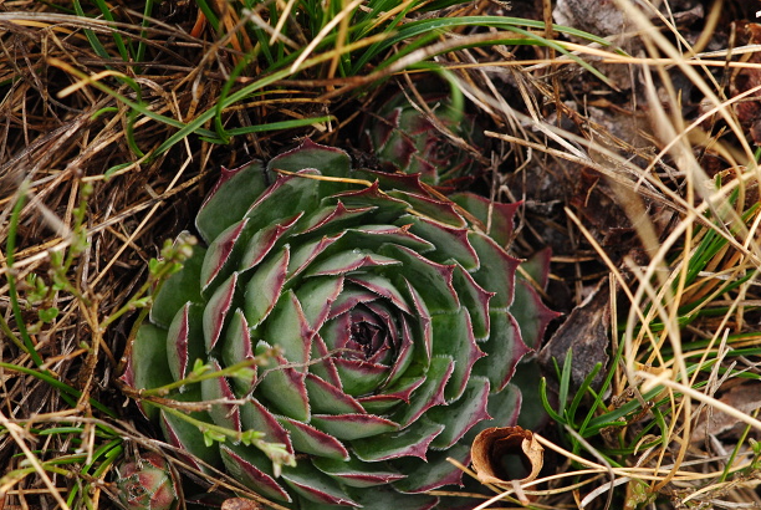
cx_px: 390
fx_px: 3528
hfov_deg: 12.3
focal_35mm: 167
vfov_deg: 8.3
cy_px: 280
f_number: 5.6
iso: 400
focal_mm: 85
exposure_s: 1/100
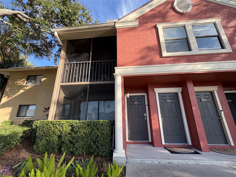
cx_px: 118
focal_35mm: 14
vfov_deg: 85.7
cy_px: 88
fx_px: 95
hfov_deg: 102.1
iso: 40
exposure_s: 1/403
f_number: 2.2
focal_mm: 2.22
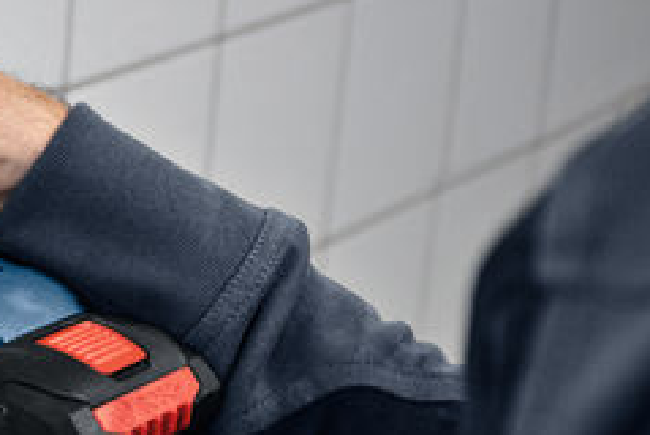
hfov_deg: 13.7
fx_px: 2477
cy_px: 132
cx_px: -432
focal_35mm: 137
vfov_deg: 10.0
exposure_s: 1/80
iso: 2000
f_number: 4
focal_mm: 41
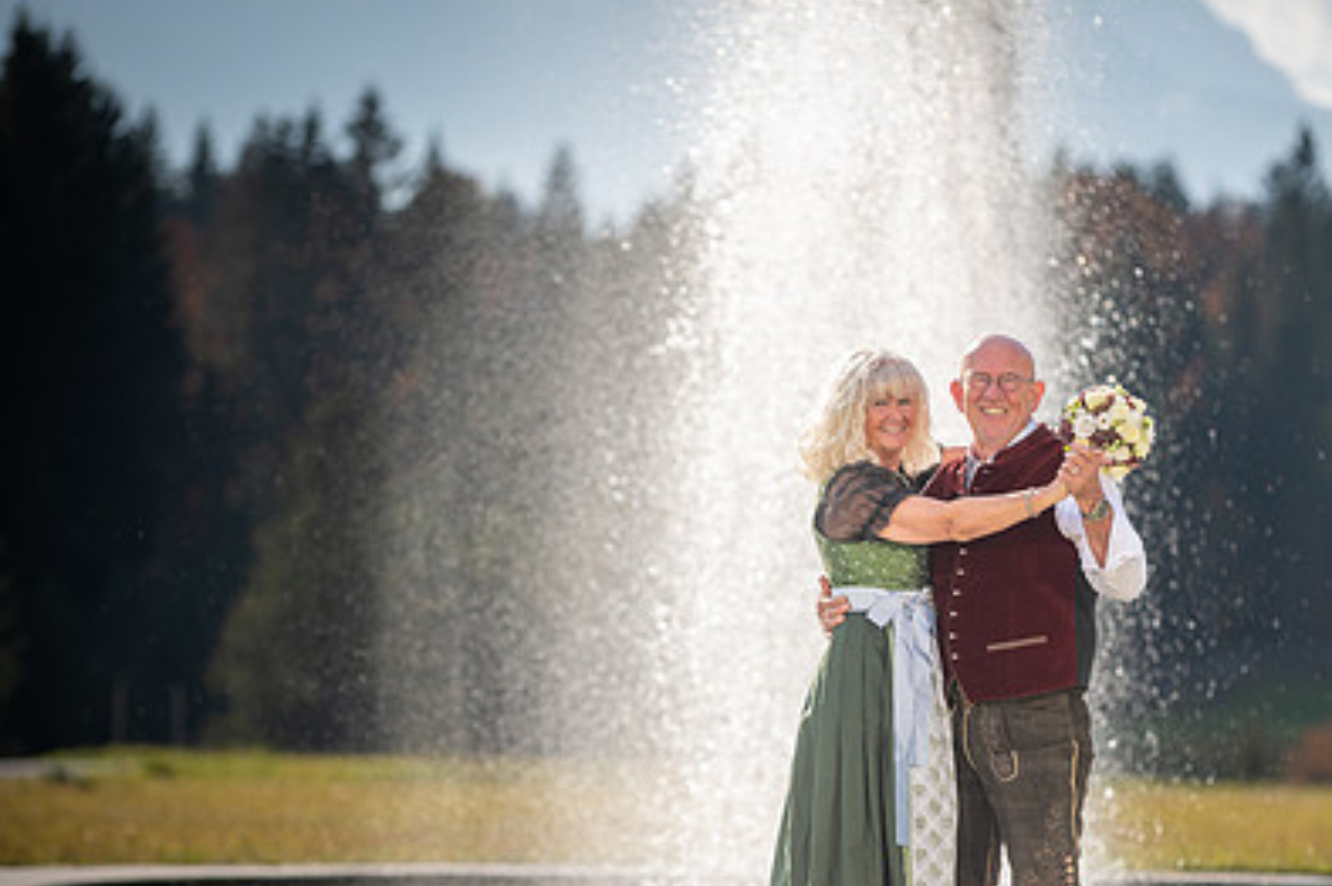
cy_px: 629
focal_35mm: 206
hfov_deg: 10.0
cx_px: 940
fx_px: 7615
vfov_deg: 6.7
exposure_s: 1/2000
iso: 100
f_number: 2.8
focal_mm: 140
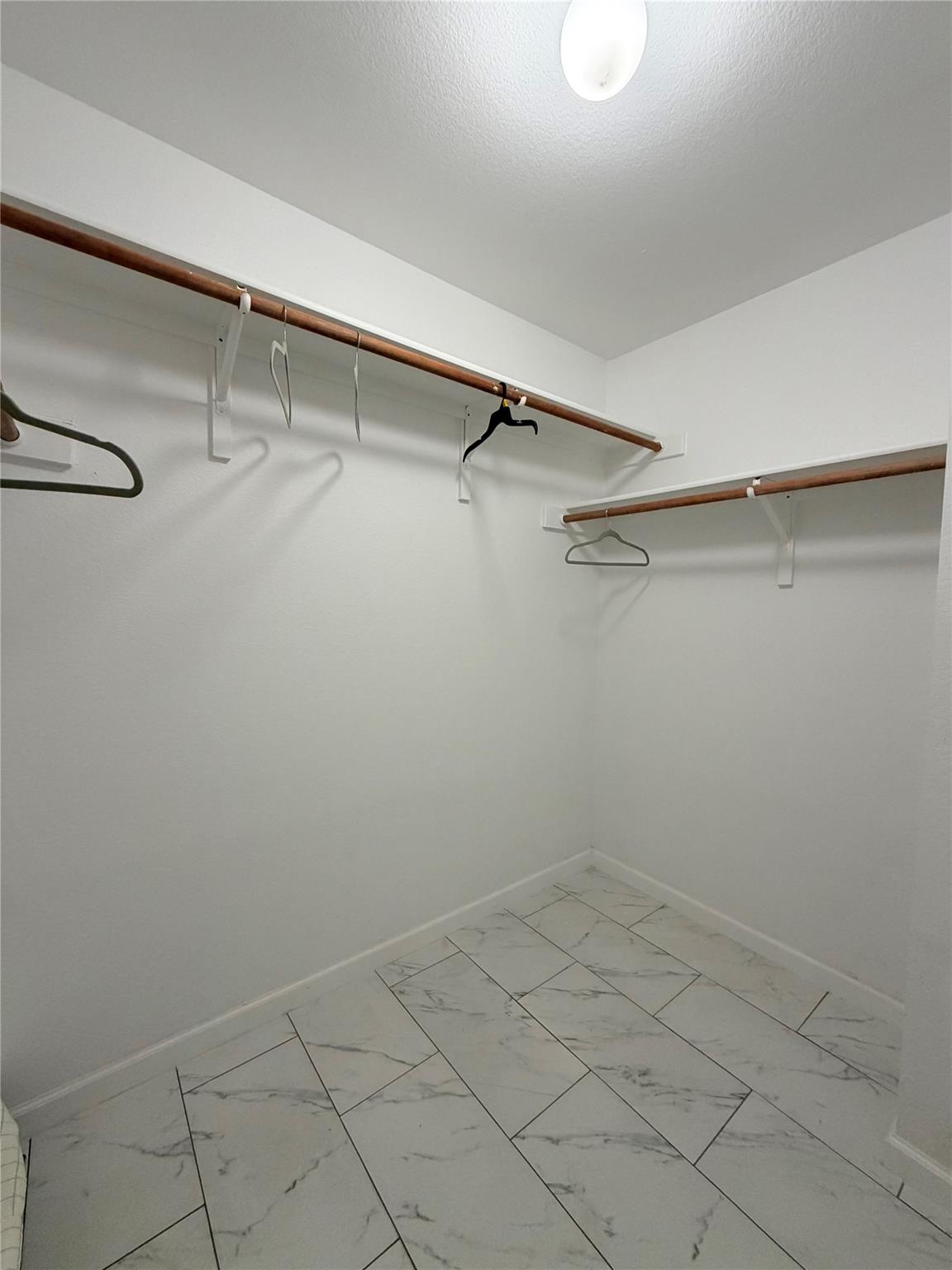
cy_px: 635
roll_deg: -1.8
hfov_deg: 85.7
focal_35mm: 14
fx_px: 513
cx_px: 476
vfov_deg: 102.1
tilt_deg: -4.1
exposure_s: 1/120
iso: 320
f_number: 2.2
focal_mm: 2.22
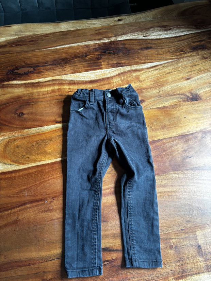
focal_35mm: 26
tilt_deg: -66.3
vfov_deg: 67.3
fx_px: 211
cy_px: 140
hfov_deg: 53.1
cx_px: 106
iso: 125
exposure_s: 1/72
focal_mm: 5.96
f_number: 1.6
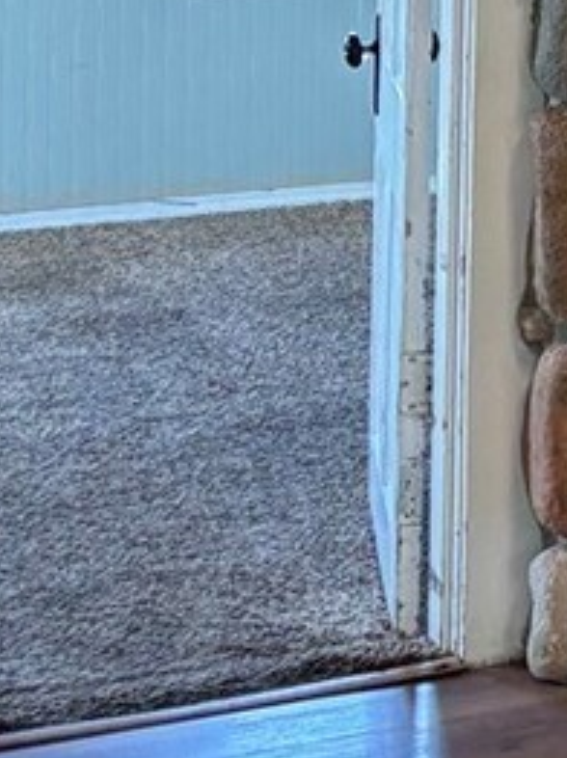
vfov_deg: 13.1
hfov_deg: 9.0
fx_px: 3128
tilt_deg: -1.7
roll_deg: -1.2
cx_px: 1530
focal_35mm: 143
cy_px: -385
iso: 200
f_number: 1.6
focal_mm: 5.96
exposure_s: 1/60
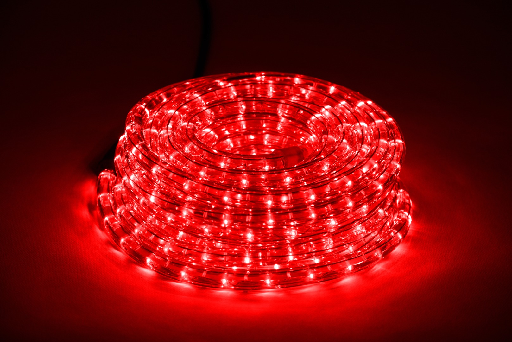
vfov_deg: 6.9
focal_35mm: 200
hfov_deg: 10.3
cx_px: 256
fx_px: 2846
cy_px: 171
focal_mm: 200
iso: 200
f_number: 6.3
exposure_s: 1/50
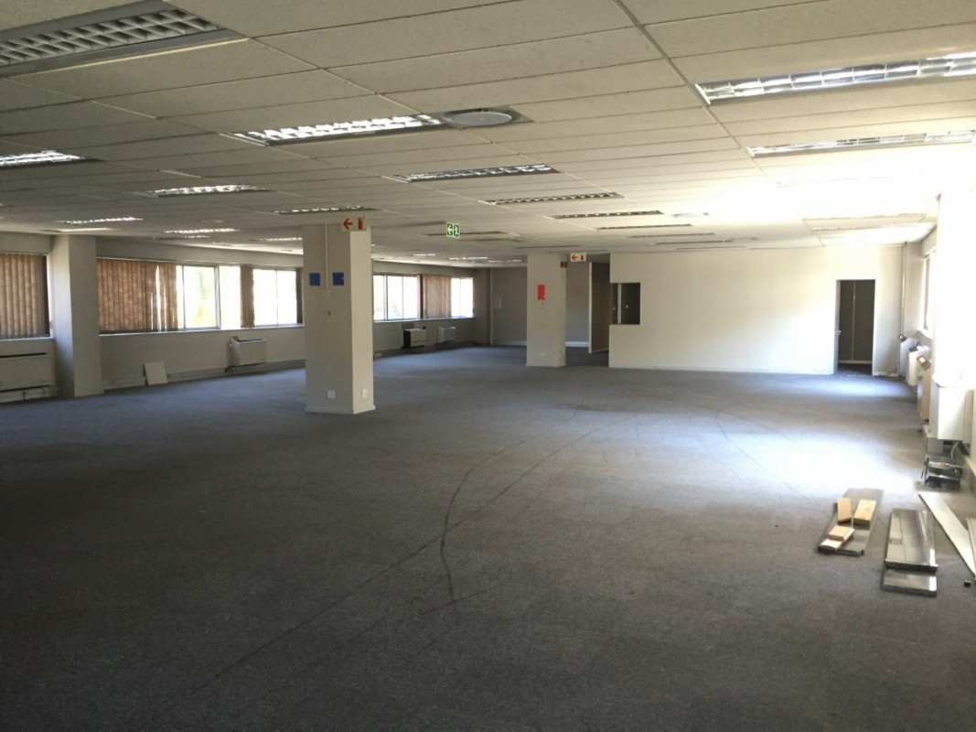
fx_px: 818
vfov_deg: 48.2
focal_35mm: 29
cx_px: 488
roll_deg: -0.6
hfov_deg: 61.7
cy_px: 366
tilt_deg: -3.7
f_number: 2.2
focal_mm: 4.15
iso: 250
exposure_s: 1/33
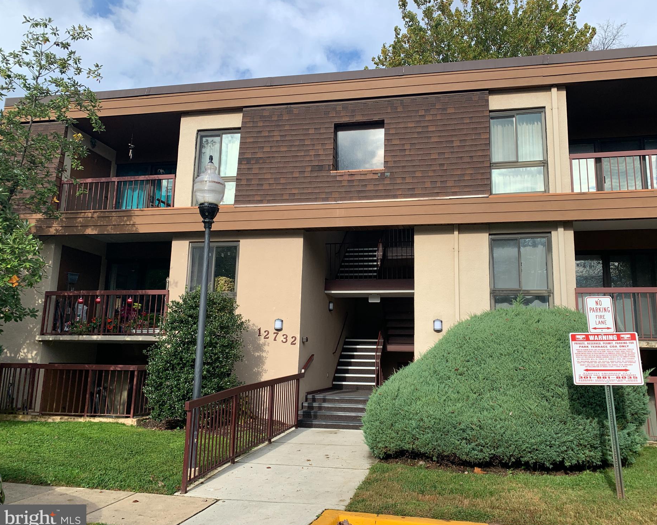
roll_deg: -0.8
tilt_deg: +11.9
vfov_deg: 51.5
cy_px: 262
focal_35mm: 28
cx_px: 360
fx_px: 544
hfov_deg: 62.1
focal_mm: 4.25
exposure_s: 1/1314
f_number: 1.8
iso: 25
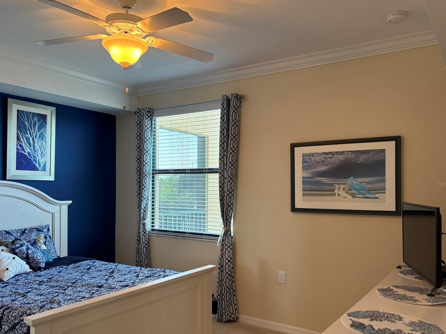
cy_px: 183
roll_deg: -0.4
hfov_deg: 59.9
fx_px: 386
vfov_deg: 46.7
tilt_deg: -0.7
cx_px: 210
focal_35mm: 30
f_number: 1.6
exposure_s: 1/60
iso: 100
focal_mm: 5.96
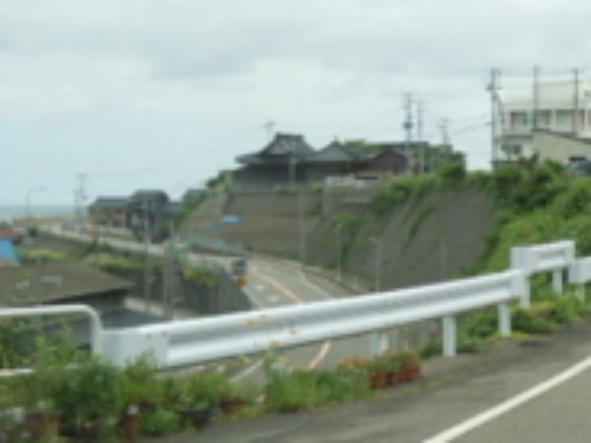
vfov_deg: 15.1
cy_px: 151
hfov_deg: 18.9
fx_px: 1673
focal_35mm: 98
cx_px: 707
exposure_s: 1/640
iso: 100
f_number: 3.5
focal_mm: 5.4
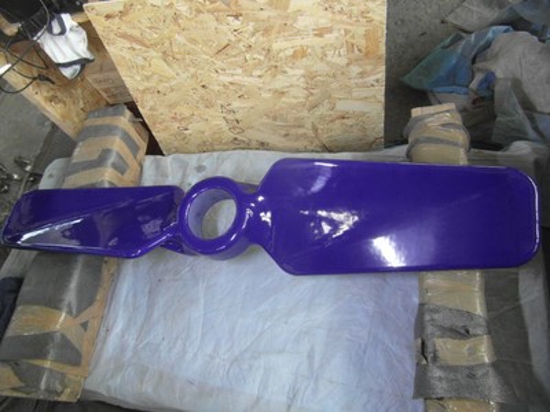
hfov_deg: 71.6
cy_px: 206
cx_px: 275
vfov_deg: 56.8
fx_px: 381
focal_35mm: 24
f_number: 3.2
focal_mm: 4
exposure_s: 1/30
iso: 240
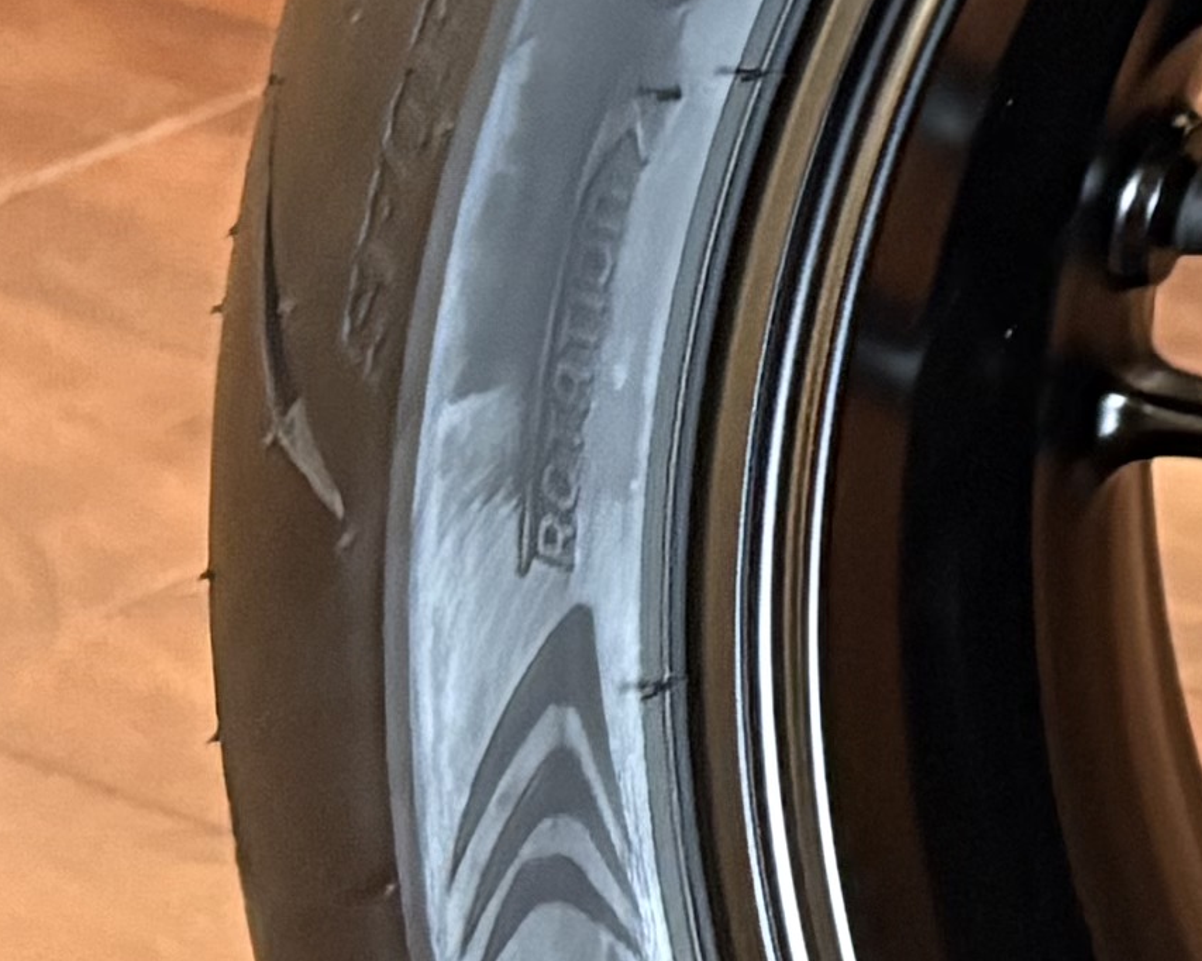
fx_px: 6046
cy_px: -258
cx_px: 3328
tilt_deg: -20.0
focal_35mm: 170
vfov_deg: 9.0
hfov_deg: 9.5
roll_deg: -0.3
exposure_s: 1/40
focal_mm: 5.96
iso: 500
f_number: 1.6
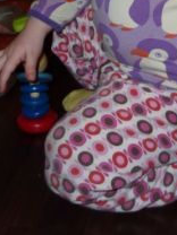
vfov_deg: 24.7
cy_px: -38
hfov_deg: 20.3
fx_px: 491
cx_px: 123
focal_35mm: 72
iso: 100
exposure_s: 1/60
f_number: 3.3
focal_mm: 4.1
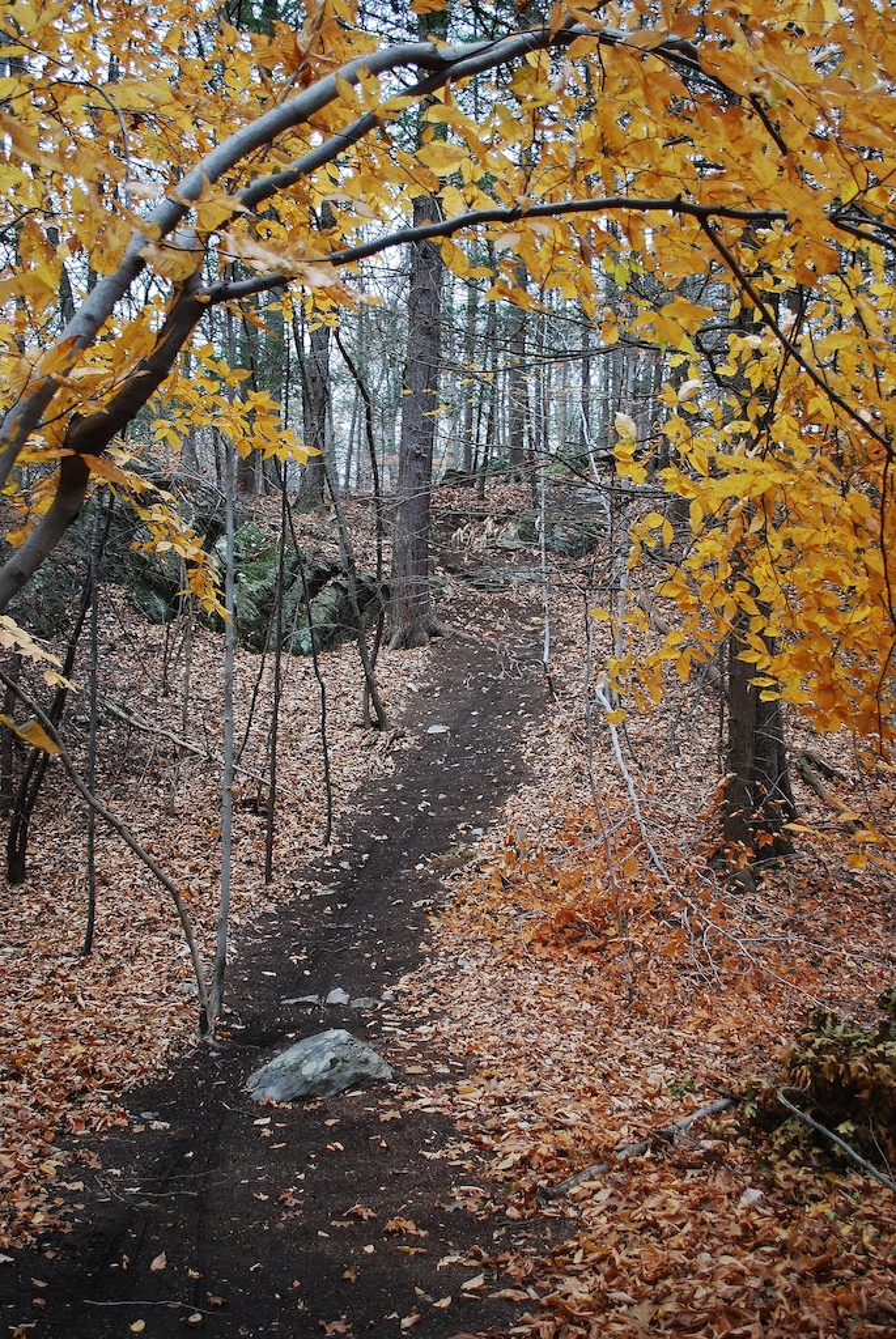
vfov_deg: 53.1
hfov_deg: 37.0
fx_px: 1341
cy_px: 670
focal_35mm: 36
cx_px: 448
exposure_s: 1/40
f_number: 4.2
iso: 200
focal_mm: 24
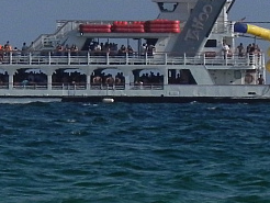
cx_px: -167
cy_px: 170
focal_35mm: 1210
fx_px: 9447
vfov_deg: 1.2
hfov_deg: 1.6
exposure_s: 1/1000
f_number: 8
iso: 200
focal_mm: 51.8
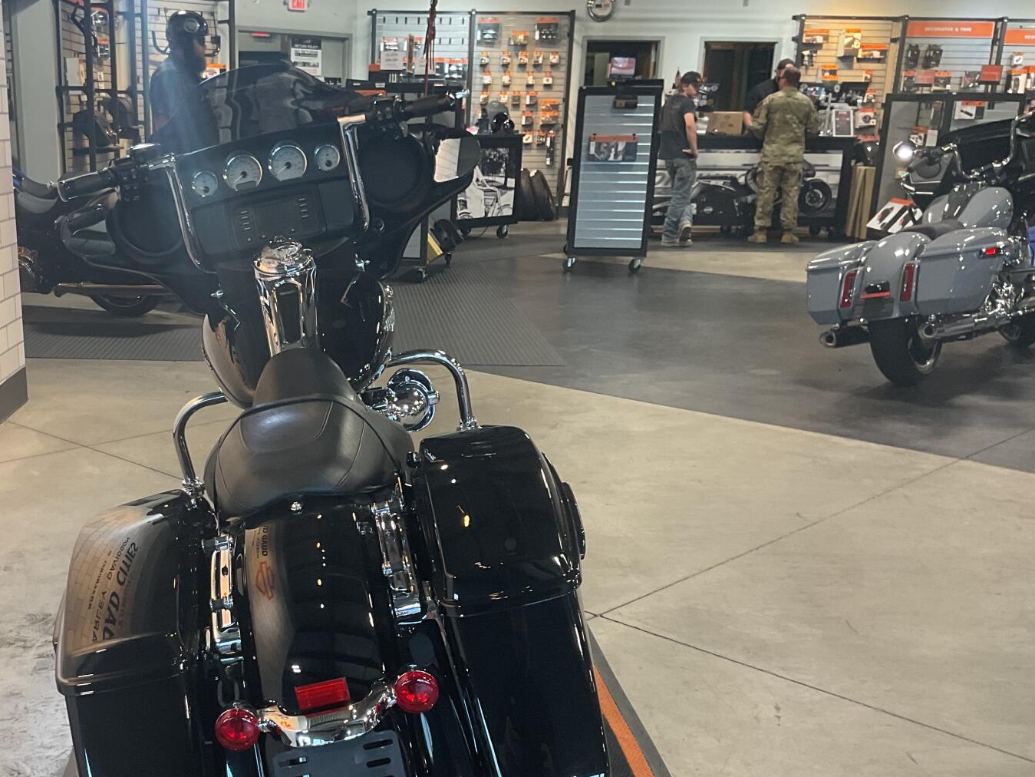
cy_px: 531
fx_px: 1286
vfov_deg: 33.3
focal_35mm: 43
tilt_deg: -18.9
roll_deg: +0.2
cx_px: 326
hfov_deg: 43.1
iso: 64
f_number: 1.8
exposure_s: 1/50
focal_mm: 3
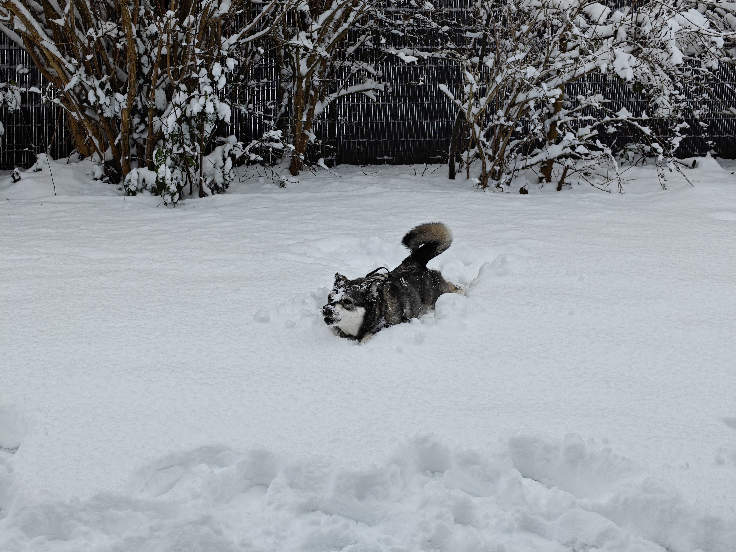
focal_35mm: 73
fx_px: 1552
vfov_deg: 20.2
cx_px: 368
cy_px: 276
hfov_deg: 26.7
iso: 80
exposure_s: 1/200
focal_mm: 13.85
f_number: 2.6
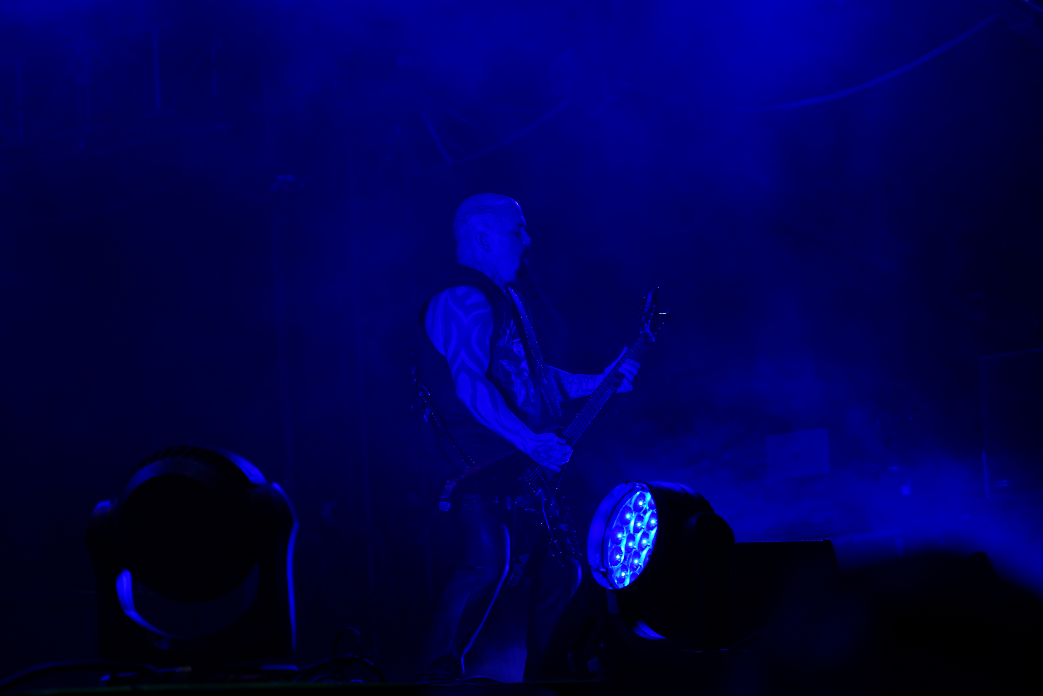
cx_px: 522
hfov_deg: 19.5
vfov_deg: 13.0
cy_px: 348
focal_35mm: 105
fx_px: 3042
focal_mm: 105
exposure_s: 1/200
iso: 100
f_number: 5
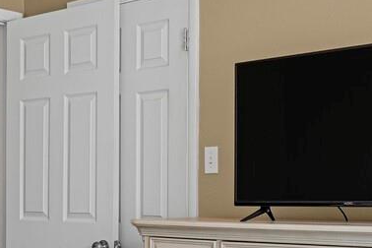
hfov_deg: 28.0
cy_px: 190
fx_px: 744
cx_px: 153
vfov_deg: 18.8
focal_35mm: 72
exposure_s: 3
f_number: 8
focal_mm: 17
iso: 250
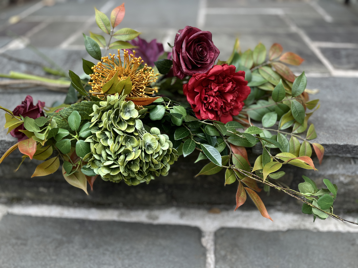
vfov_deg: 53.1
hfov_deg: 67.3
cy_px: 134
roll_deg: -1.1
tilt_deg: -38.7
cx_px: 179
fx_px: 269
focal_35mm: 26
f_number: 1.6
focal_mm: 5.1
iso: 50
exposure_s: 1/324
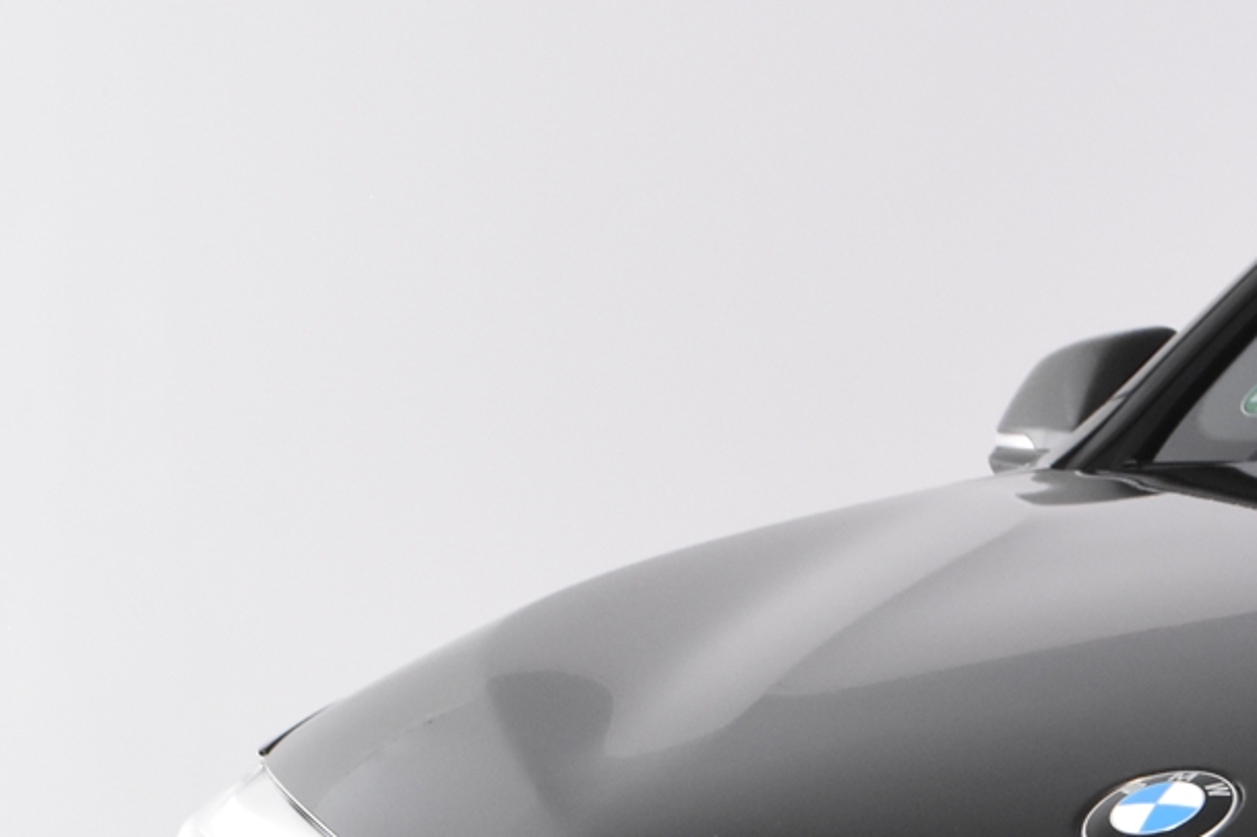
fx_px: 5620
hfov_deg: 12.3
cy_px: 1155
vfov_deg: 8.4
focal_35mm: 161
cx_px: 1764
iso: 1600
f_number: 7.1
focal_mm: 34
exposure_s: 1/50
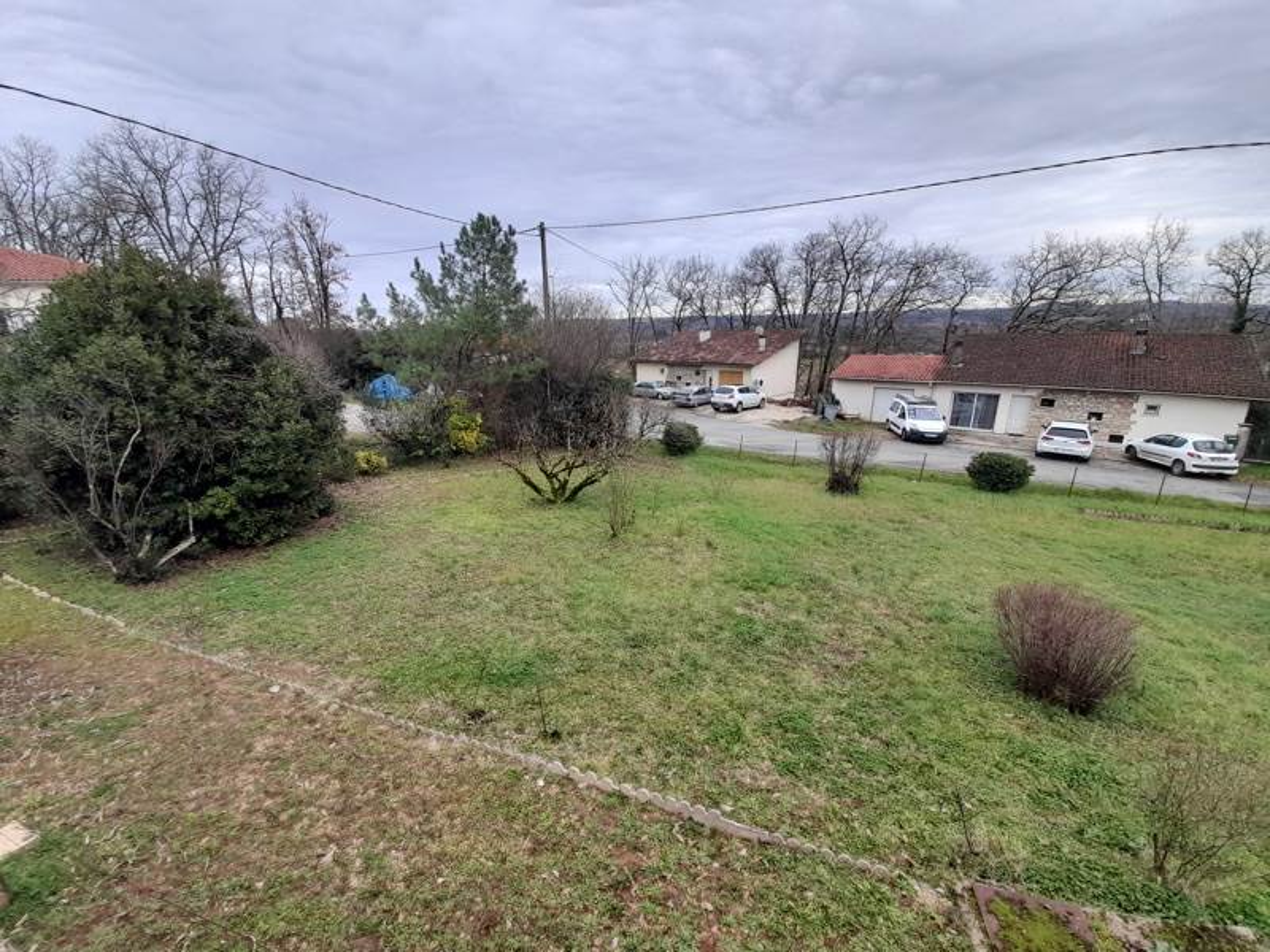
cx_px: 635
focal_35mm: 13
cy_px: 476
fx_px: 477
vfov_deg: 89.9
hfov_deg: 106.2
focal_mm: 1.42
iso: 40
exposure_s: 1/181
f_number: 2.2
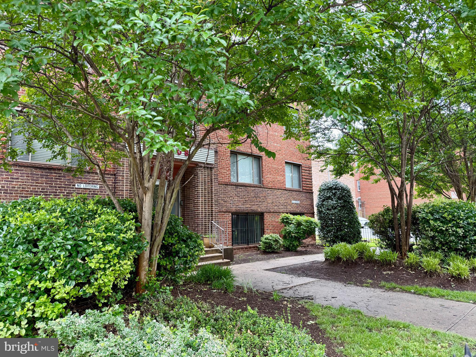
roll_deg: +1.5
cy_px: 178
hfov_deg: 71.6
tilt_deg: +7.8
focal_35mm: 24
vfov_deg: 56.8
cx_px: 238
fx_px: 330
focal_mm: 6.76
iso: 100
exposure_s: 1/345
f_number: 1.78
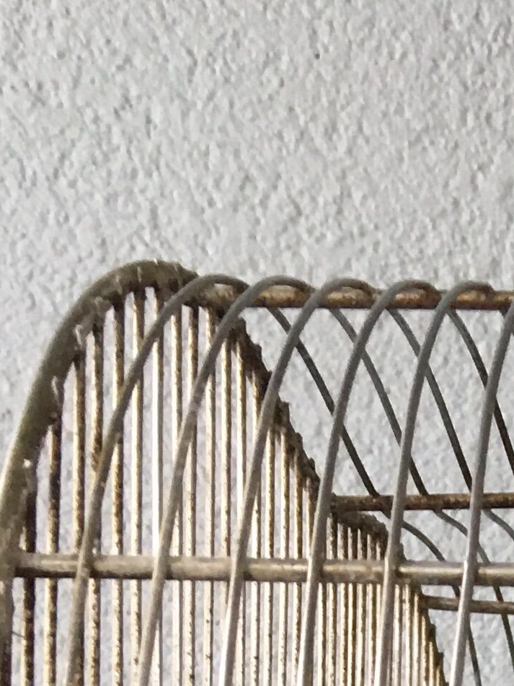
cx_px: 898
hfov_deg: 11.3
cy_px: 1384
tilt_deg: -0.7
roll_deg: -1.1
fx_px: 2436
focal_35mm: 123
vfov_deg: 13.6
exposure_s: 1/17
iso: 50
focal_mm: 4.15
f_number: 2.2
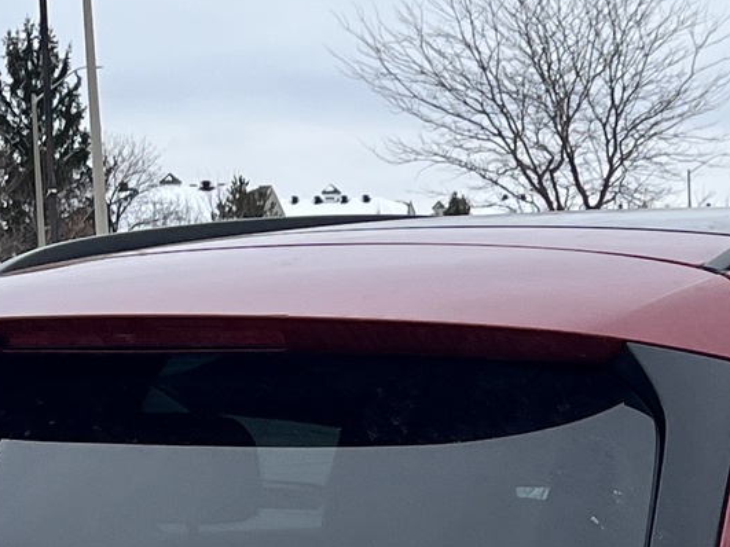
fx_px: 2973
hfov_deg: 13.7
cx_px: 817
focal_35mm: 141
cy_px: 749
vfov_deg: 10.3
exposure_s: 1/1600
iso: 50
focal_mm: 5.1
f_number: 1.6
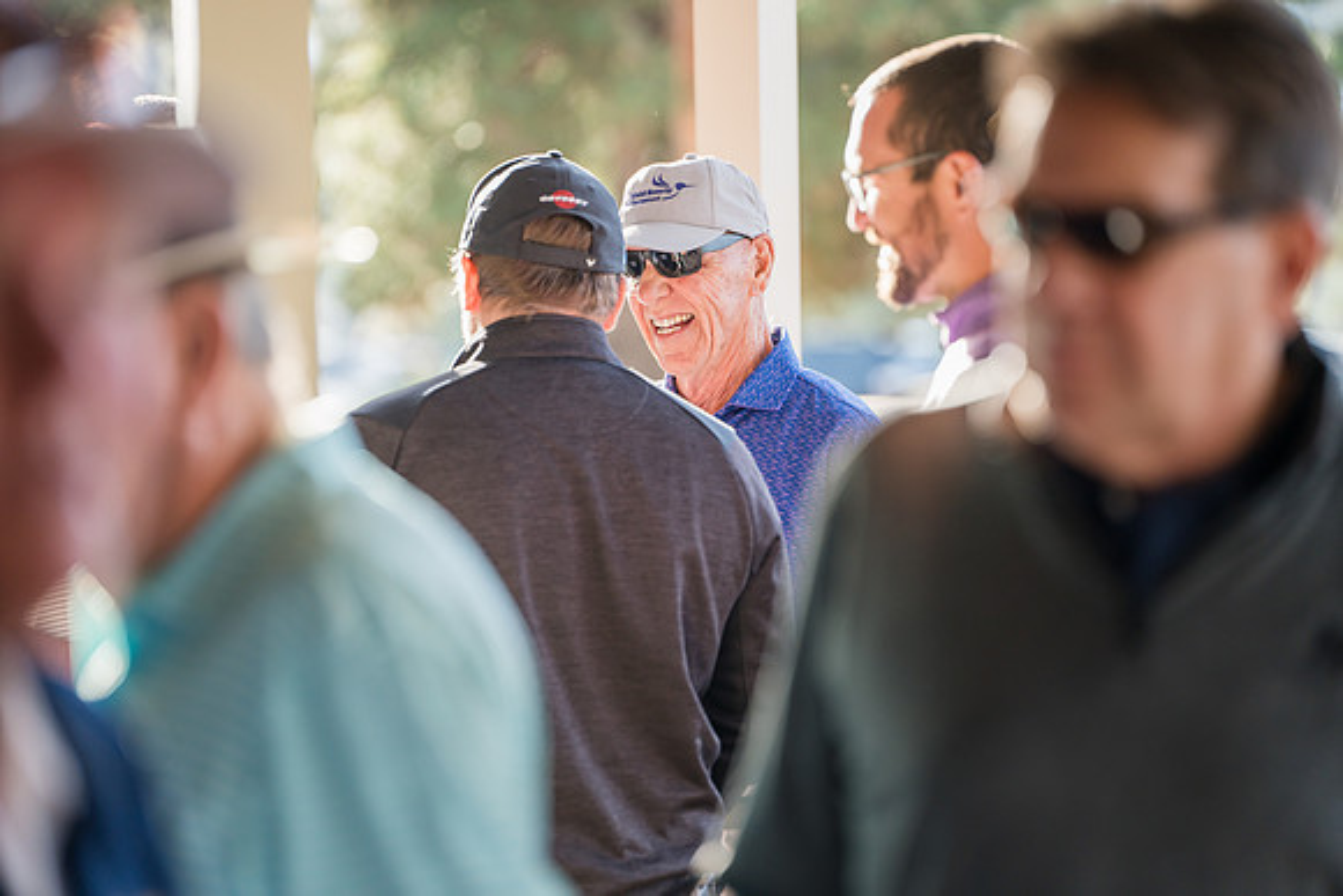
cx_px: 672
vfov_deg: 9.1
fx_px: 5634
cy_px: 448
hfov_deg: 13.6
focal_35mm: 151
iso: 500
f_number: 2.8
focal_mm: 151
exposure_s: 1/640
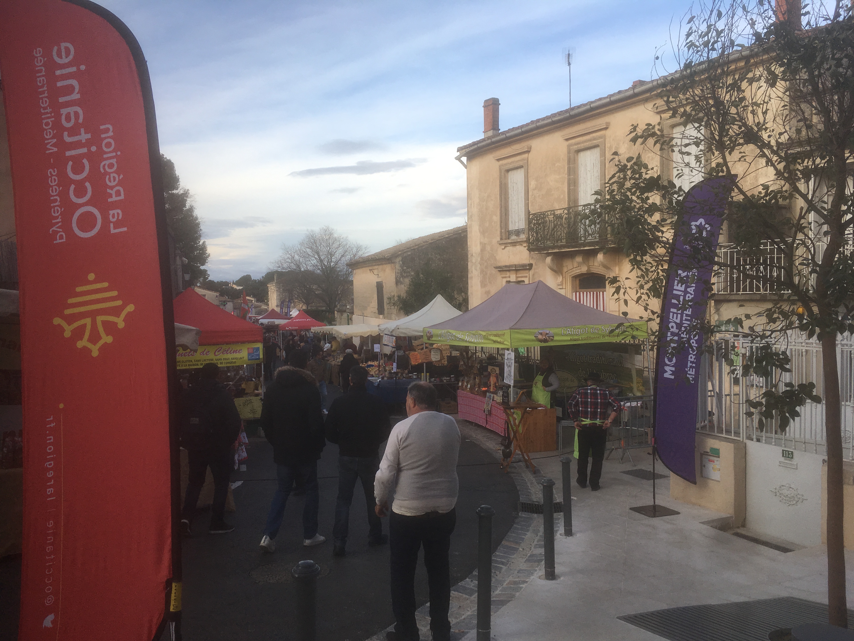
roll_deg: -1.2
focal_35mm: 29
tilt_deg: -3.2
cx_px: 427
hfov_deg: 61.7
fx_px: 715
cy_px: 320
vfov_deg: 48.2
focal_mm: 4.15
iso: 25
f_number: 2.2
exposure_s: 1/478
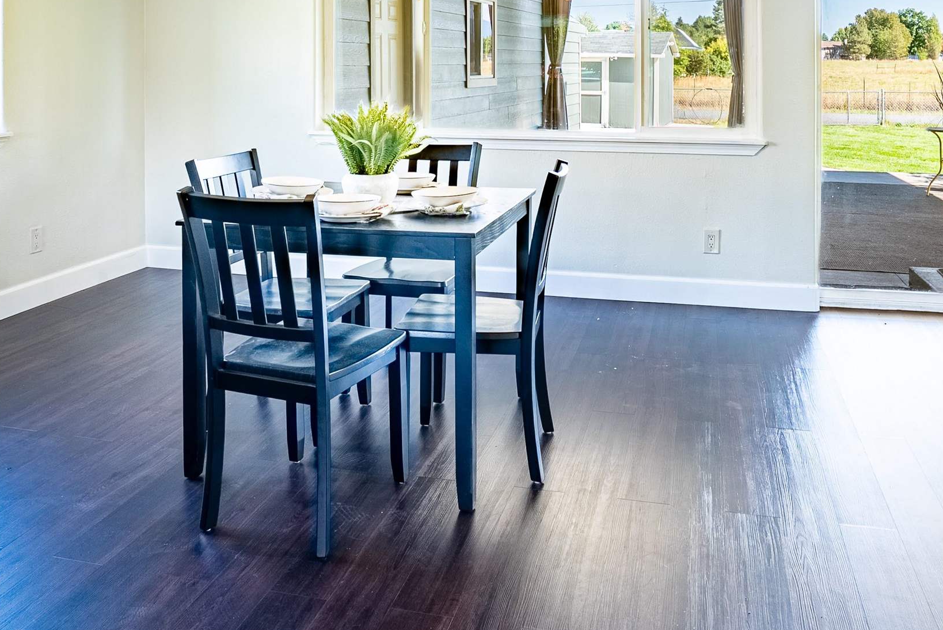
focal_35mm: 30
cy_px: 86
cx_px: 434
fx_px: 786
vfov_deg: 40.9
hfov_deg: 61.8
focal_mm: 16
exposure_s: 1/800
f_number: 8
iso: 400
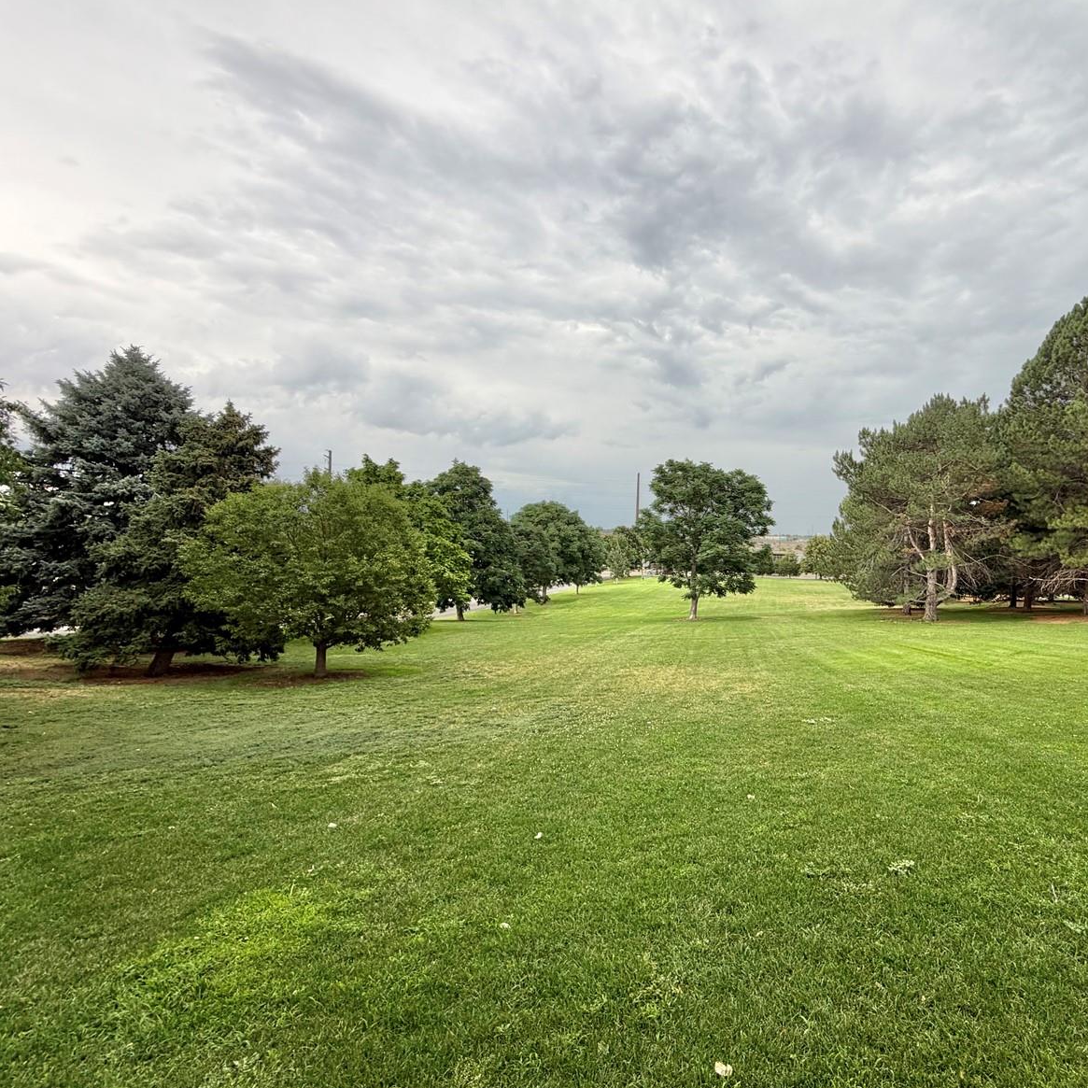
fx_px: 605
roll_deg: -1.5
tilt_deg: +0.5
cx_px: 716
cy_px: 542
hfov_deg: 81.4
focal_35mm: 17
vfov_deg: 84.0
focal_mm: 2.22
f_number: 2.2
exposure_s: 1/151
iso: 40
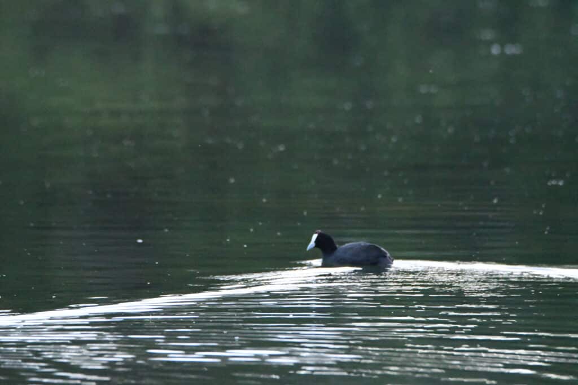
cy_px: 192
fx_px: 10838
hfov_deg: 3.1
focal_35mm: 675
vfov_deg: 2.0
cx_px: 289
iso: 20000
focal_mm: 450
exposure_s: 1/800
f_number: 7.1
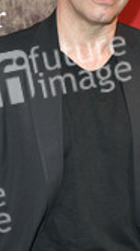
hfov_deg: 11.4
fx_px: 702
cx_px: 98
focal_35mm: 106
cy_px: 148
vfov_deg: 20.2
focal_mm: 42
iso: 2000
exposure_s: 1/200
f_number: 5
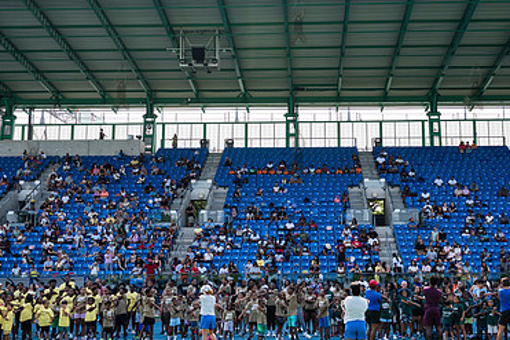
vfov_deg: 24.6
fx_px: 779
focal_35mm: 55
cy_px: 153
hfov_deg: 36.2
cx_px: 298
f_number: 5
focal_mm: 35
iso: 100
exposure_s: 1/200
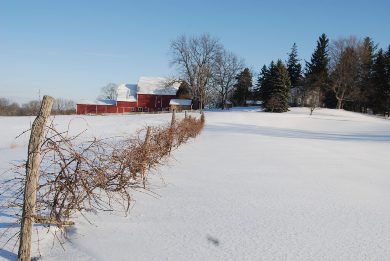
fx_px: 374
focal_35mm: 34
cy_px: 130
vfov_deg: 38.4
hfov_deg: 55.1
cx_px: 195
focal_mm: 23
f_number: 8
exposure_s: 1/250
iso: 100
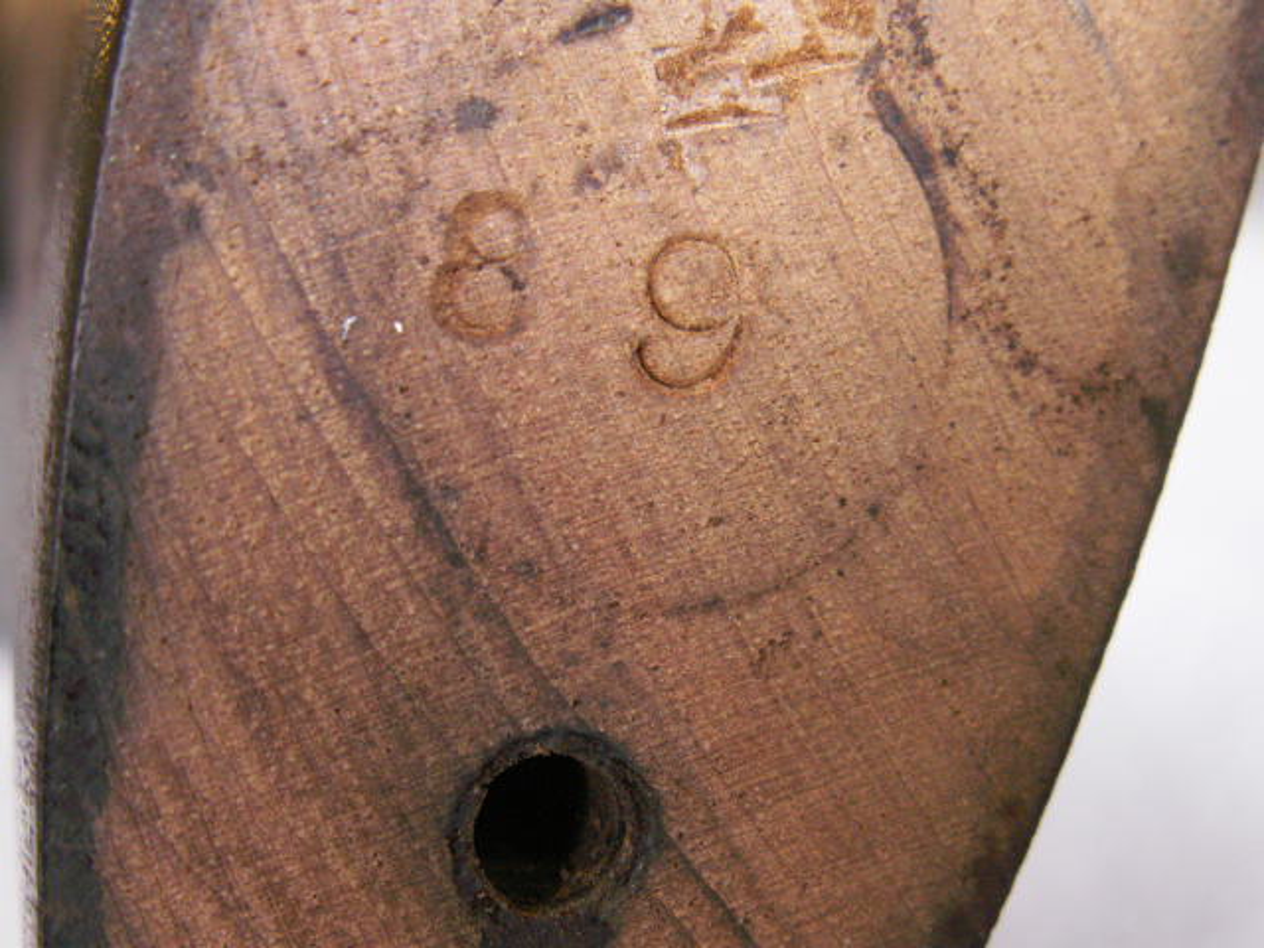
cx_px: 632
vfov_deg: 23.7
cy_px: 474
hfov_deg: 31.2
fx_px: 2264
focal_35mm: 62
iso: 160
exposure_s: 1/10
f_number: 3.2
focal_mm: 10.28
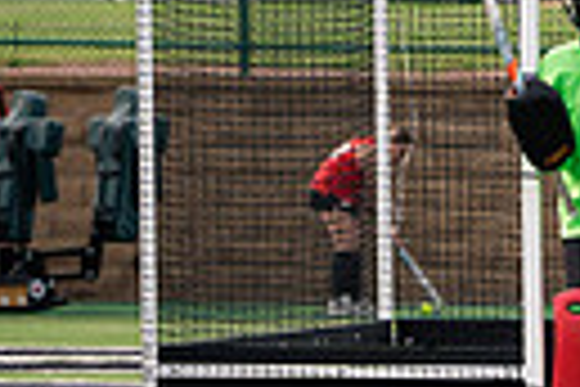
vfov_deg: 2.1
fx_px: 10310
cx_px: 1033
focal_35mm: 640
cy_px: 280
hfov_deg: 3.2
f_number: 4
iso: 250
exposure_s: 1/1000
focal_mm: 118
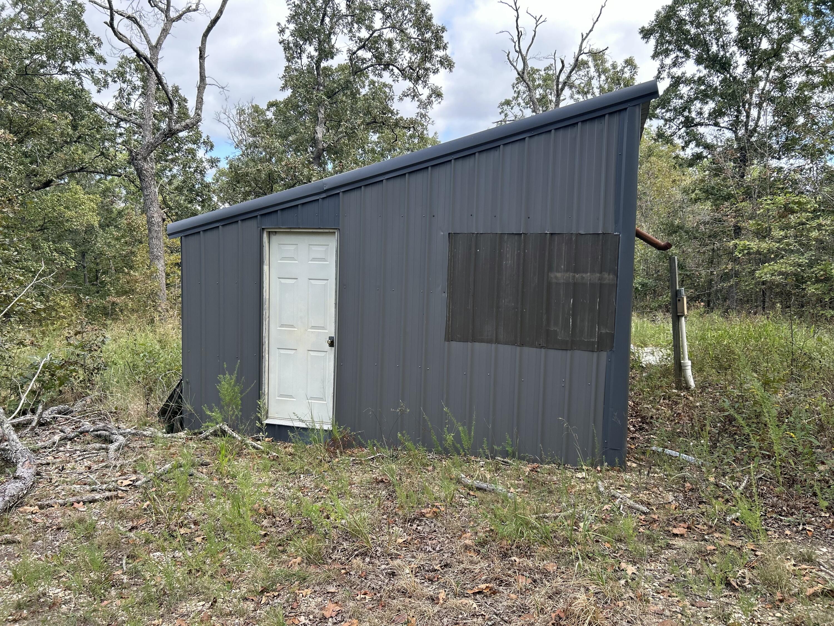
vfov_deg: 53.1
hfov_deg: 67.3
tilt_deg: -3.6
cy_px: 313
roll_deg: -1.1
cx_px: 417
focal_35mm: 26
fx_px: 626
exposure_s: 1/526
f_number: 1.5
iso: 50
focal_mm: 5.7
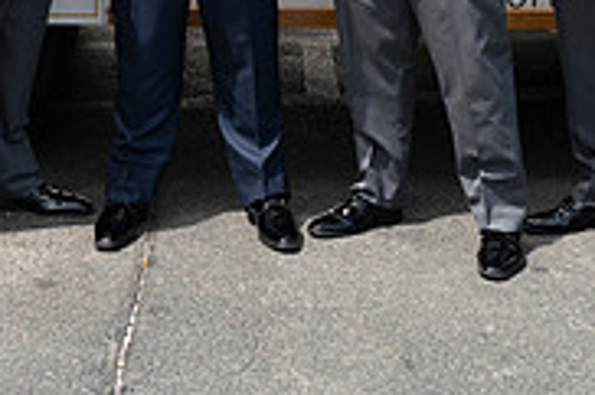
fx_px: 1420
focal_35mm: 86
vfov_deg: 14.9
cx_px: 134
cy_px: -166
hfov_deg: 23.4
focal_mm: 27
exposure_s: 1/400
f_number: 2.8
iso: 50
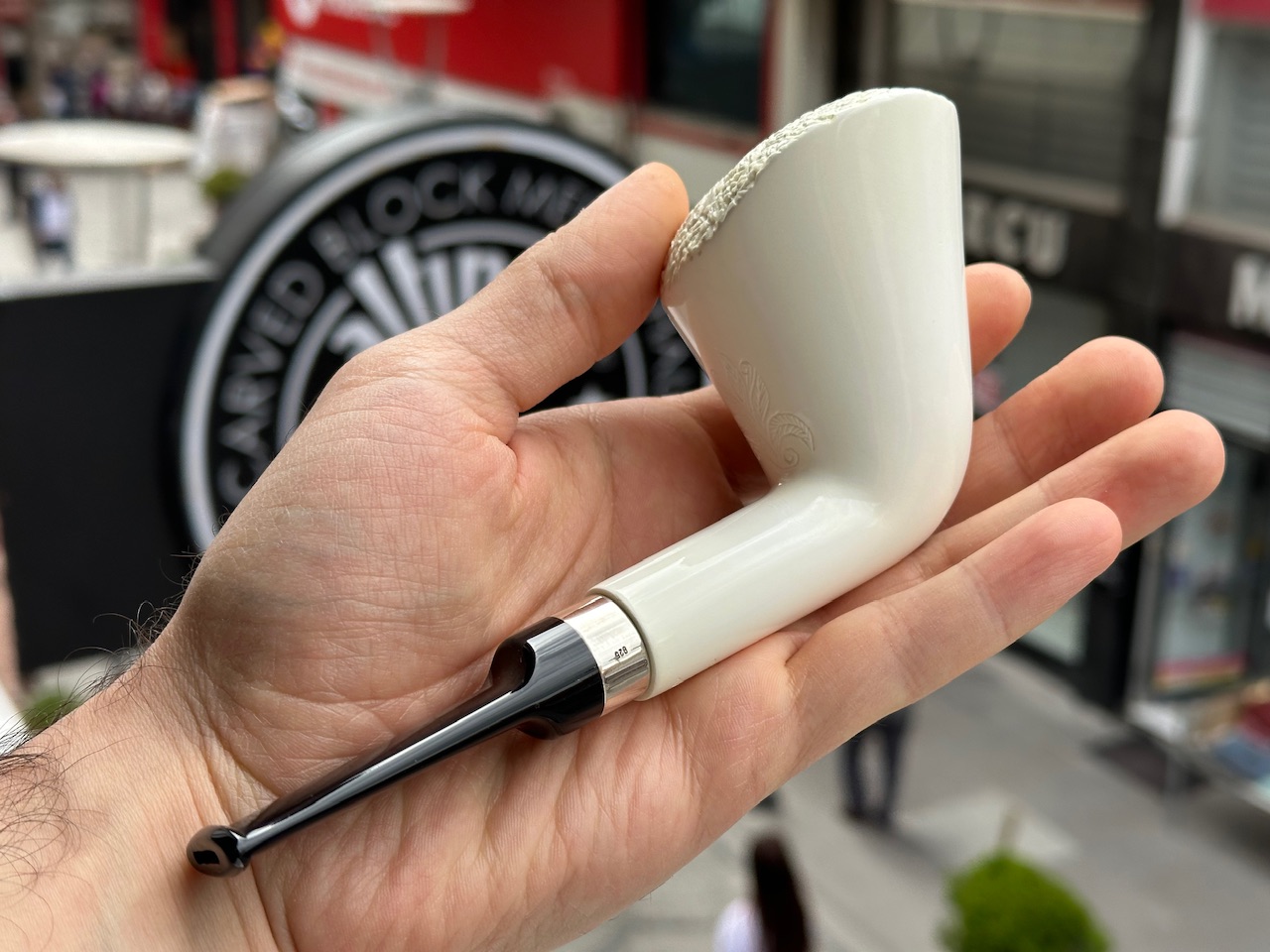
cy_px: 476
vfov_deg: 30.3
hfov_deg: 39.7
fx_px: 1761
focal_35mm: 48
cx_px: 635
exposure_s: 1/1339
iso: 64
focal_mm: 6.86
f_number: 1.78
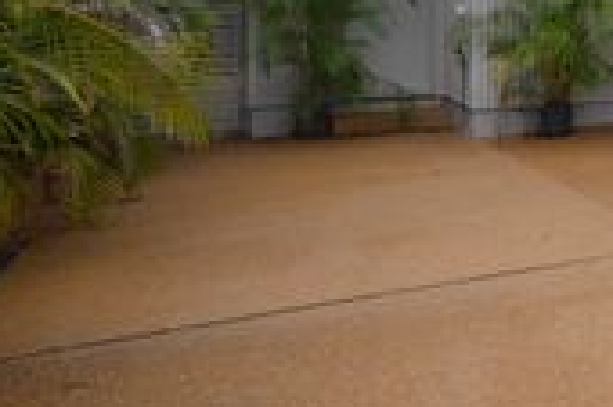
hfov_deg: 27.8
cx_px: 826
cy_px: -45
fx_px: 987
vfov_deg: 22.0
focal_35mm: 58
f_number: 6.3
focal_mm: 14
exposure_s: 1/160
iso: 100
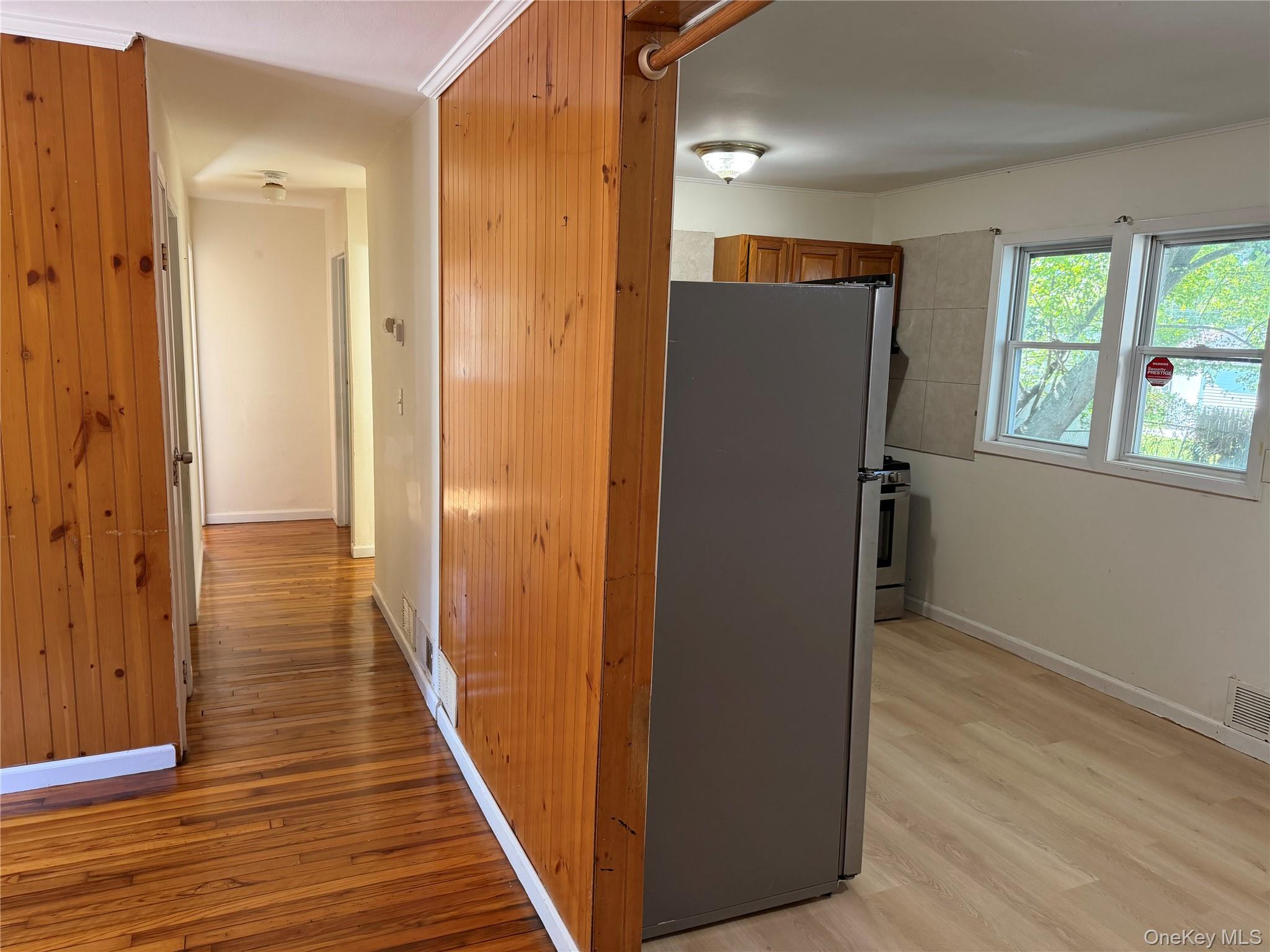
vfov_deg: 56.8
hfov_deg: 71.6
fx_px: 881
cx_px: 635
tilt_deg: -9.1
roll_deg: -1.7
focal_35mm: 24
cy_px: 476
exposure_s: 1/60
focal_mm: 6.76
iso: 200
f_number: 1.78
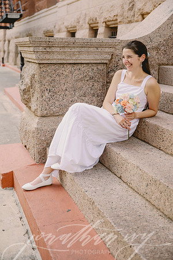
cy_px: 130
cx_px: 86
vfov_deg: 44.5
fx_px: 317
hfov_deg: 30.5
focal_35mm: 44
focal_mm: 44
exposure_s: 1/1600
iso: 1000
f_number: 2.8
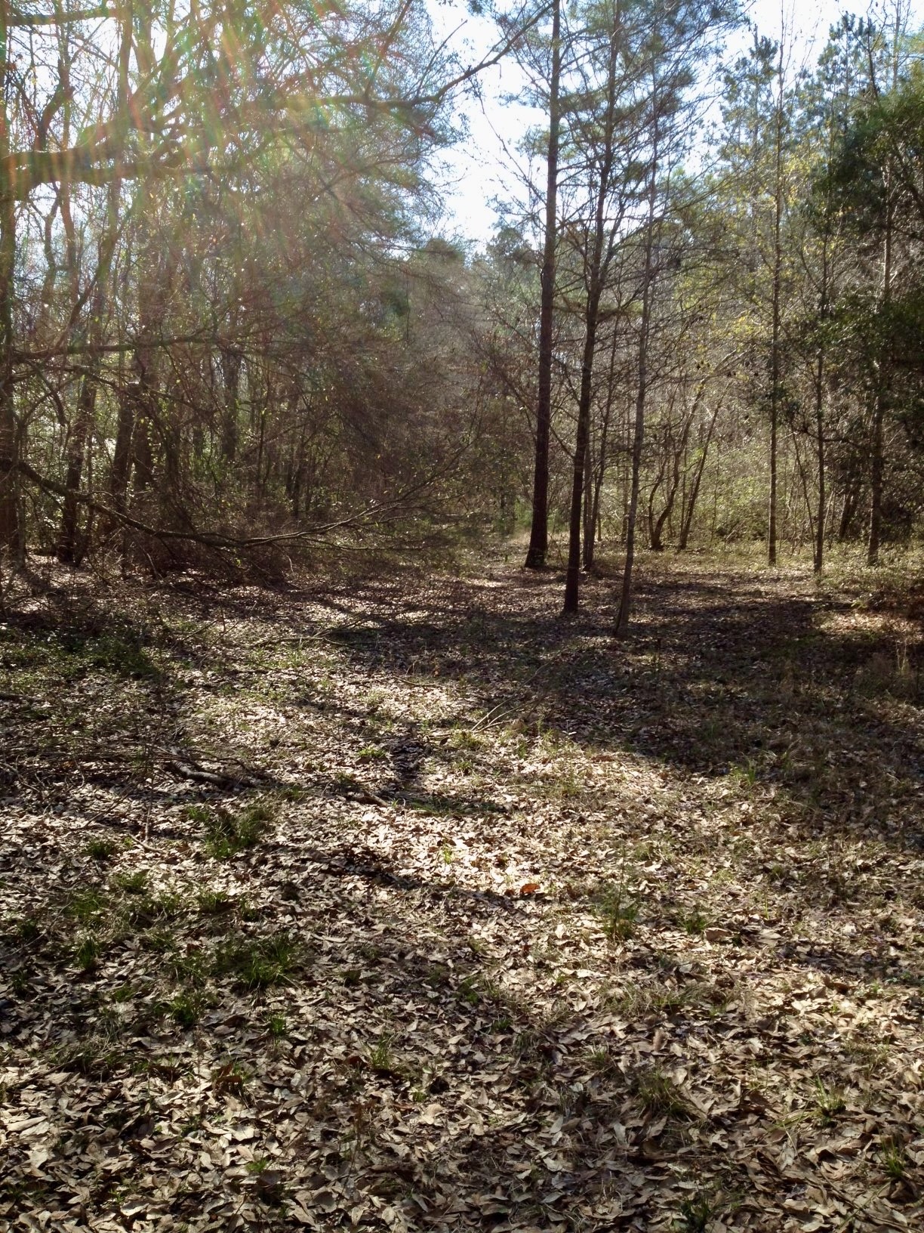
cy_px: 616
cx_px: 462
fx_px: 1246
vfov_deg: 52.6
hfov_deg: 40.7
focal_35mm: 35
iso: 50
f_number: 2.4
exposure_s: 1/476
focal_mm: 4.28
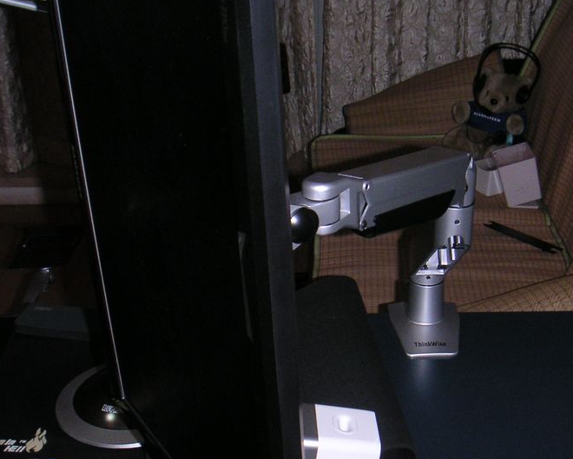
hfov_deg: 33.6
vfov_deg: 27.1
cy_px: 285
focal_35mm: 56
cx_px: 298
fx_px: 950
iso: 160
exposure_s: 1/45
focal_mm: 5.7
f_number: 2.8
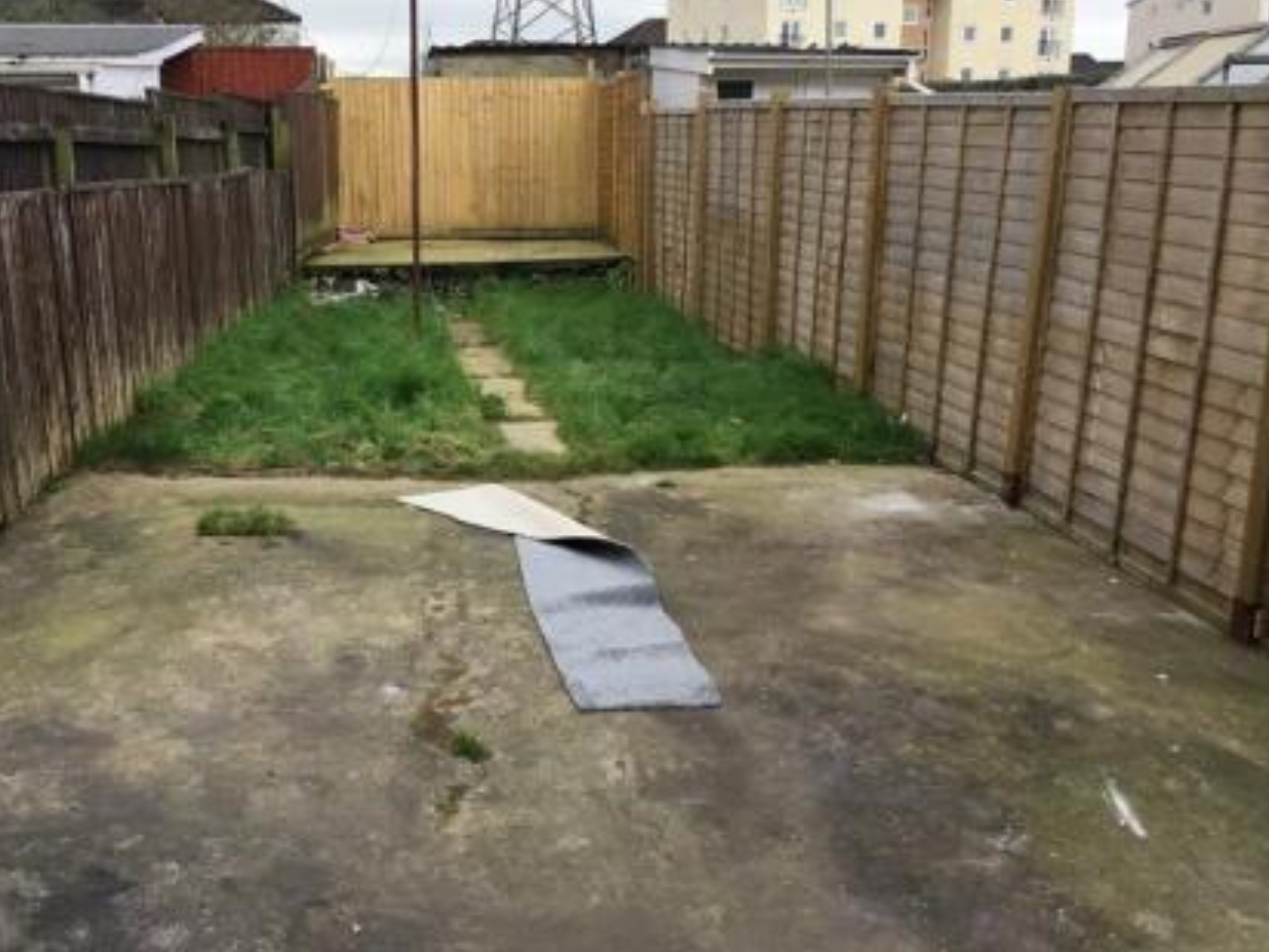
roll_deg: +0.7
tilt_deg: -14.9
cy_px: 547
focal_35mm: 41
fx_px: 1503
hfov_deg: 45.6
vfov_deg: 35.1
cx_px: 519
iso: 32
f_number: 2.2
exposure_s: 1/33
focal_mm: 4.15
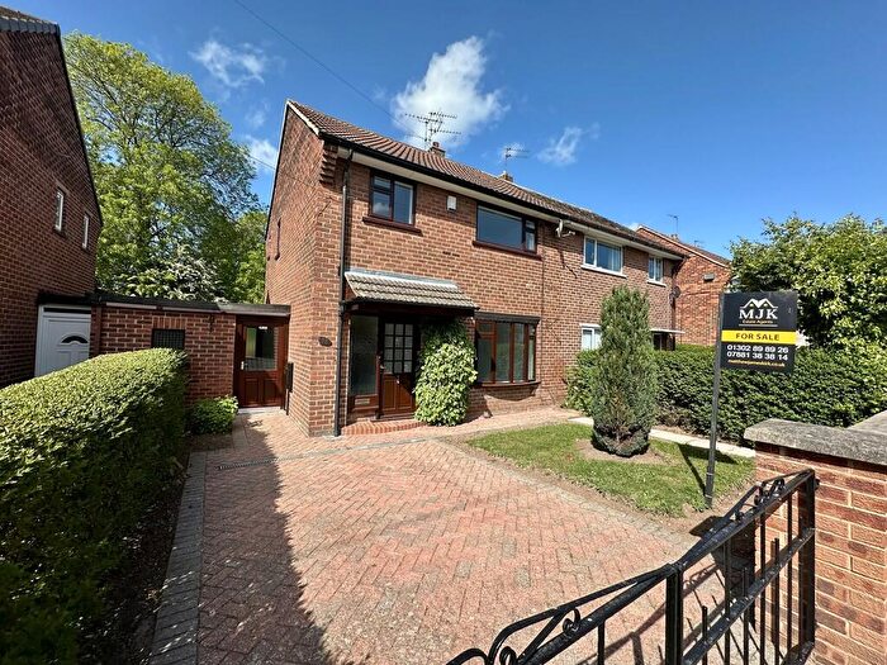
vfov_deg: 85.7
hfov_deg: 102.1
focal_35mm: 14
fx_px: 359
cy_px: 332
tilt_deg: +0.7
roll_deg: -2.3
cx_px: 444
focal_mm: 2.22
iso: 40
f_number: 2.2
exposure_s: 1/1195
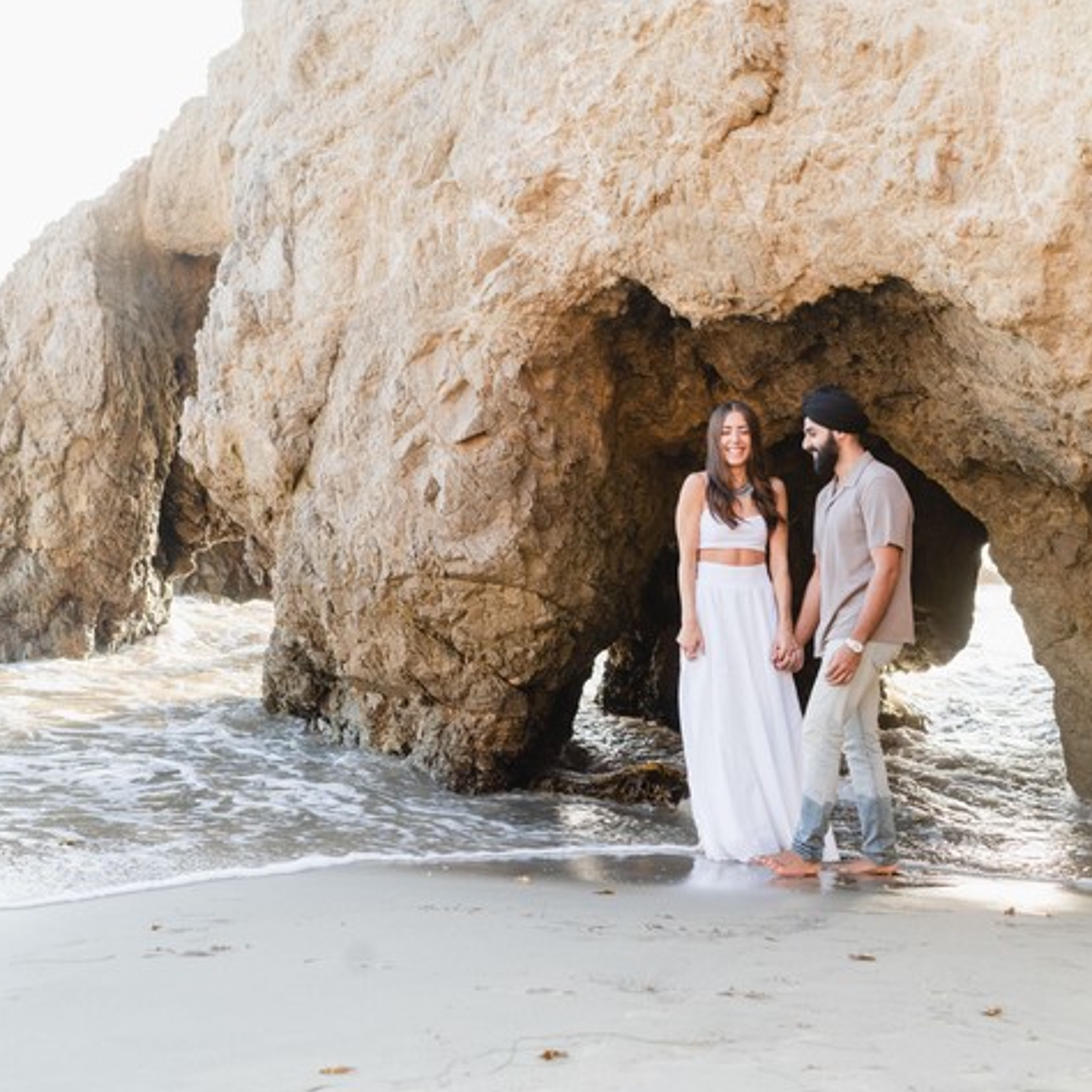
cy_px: 548
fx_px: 2534
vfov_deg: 24.3
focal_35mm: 71
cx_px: 599
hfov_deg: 24.3
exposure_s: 1/80
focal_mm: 55
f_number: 4.5
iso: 100
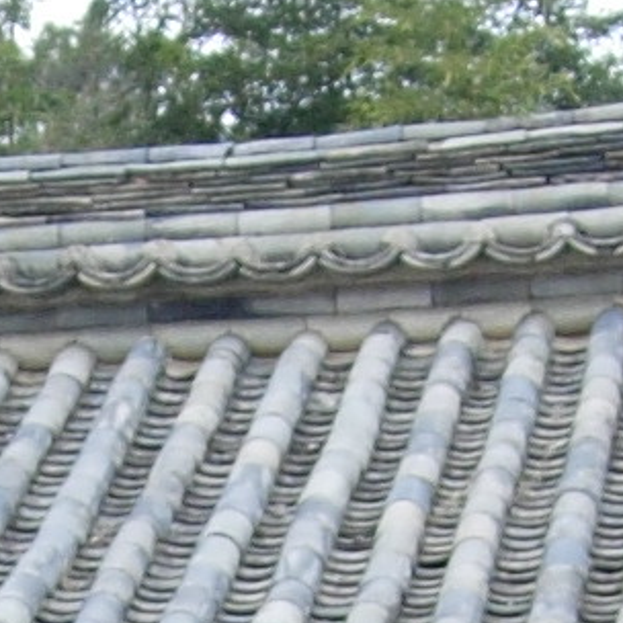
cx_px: -80
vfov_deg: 5.9
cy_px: 1545
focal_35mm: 286
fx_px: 5823
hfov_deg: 6.1
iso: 64
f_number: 2.8
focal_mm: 7.8
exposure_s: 1/342
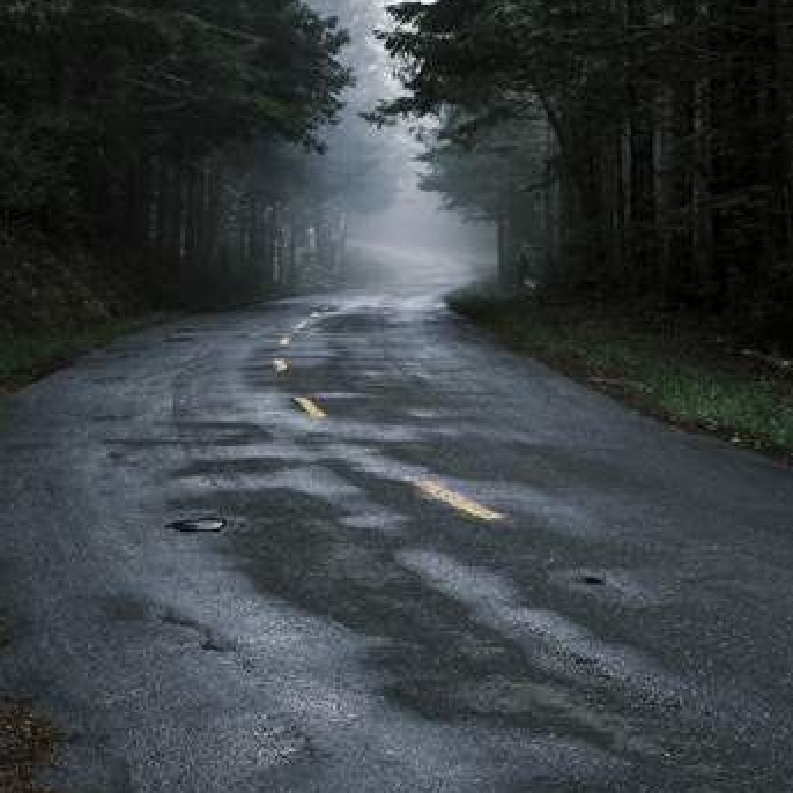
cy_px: 220
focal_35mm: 76
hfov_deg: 22.8
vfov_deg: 22.6
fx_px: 1970
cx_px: 396
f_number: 8
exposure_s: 1/58
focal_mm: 39.3
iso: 320
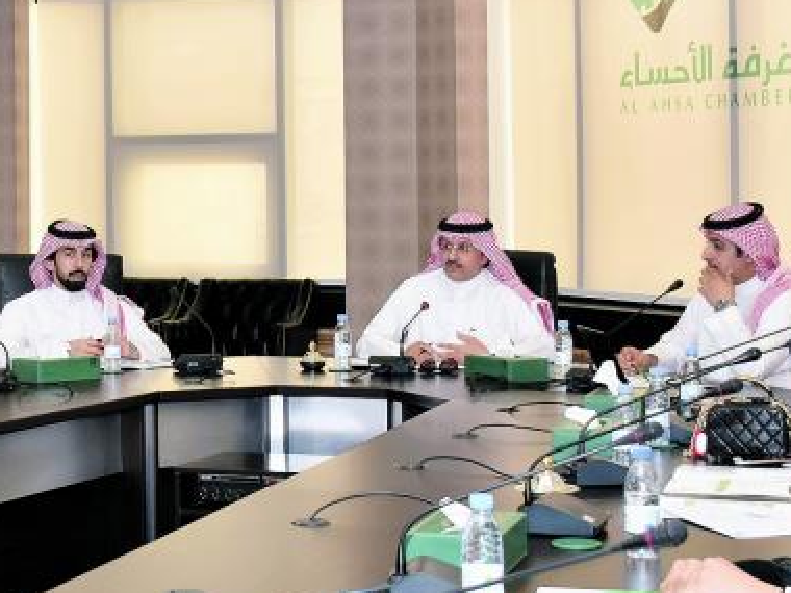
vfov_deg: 16.2
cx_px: 129
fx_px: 2079
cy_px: 150
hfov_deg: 21.2
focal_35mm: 91
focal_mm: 24
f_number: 5.6
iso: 320
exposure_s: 1/60
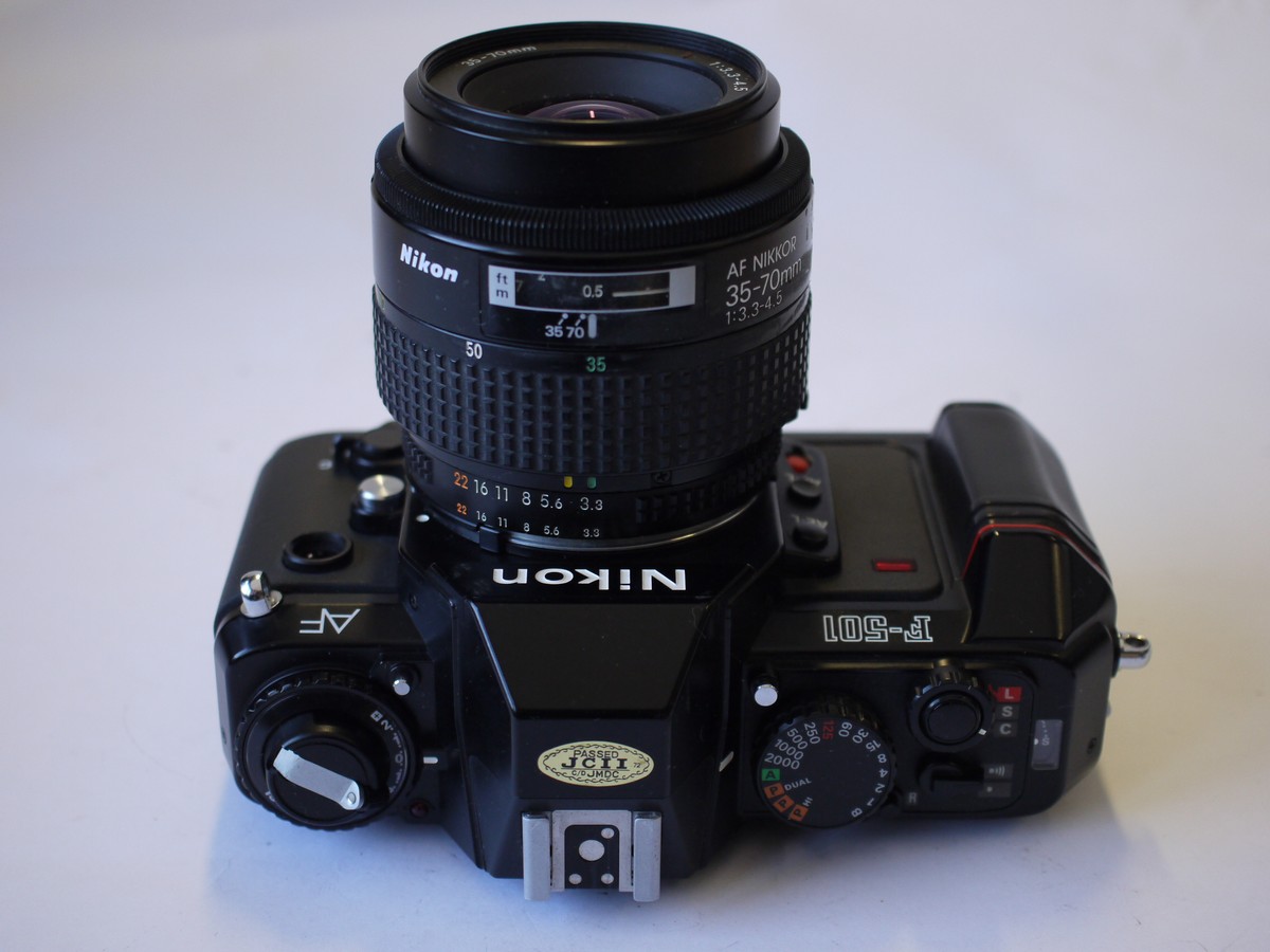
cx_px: 635
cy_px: 476
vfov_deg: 24.4
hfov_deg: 32.2
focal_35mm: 60
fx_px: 2201
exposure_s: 1/125
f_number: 3.5
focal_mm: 30
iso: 400
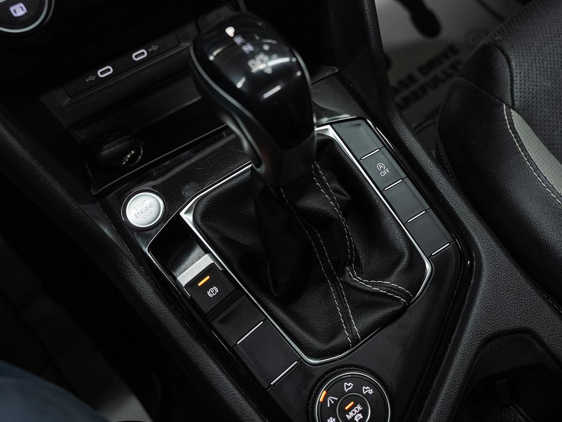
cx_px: 323
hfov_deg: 56.6
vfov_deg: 44.2
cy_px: 216
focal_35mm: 32
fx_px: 520
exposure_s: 1/60
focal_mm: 24
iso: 1000
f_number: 4
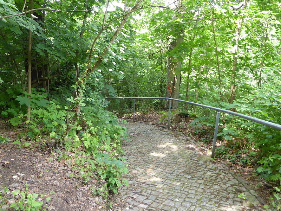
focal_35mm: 24
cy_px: 106
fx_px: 195
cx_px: 140
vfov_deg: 56.8
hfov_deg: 71.6
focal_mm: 4.3
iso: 250
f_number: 3.3
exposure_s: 1/60
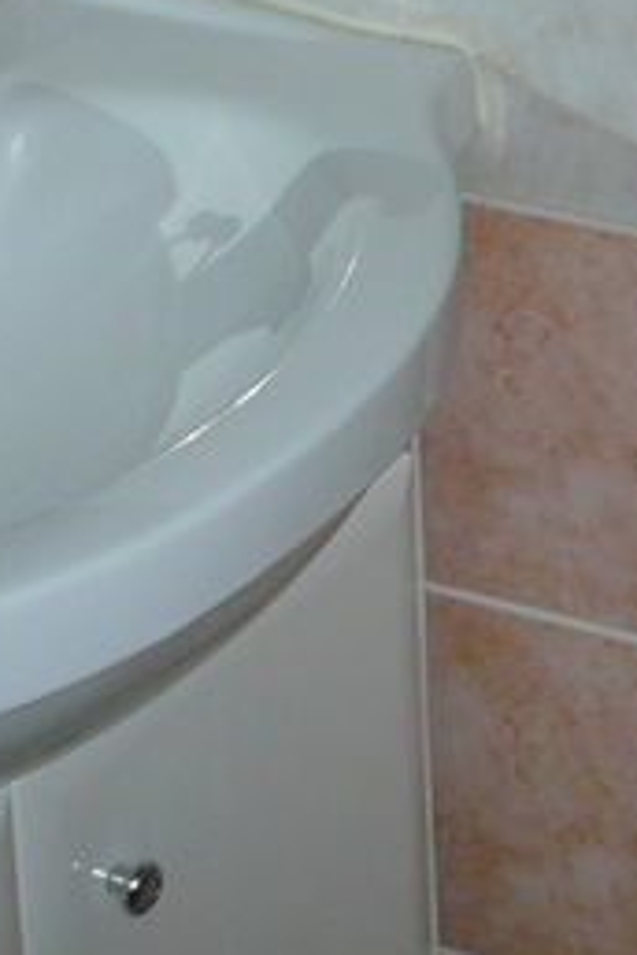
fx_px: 2999
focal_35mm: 113
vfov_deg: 17.1
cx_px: 885
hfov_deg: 11.7
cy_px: -255
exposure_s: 1/30
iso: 100
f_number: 2.8
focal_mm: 4.6
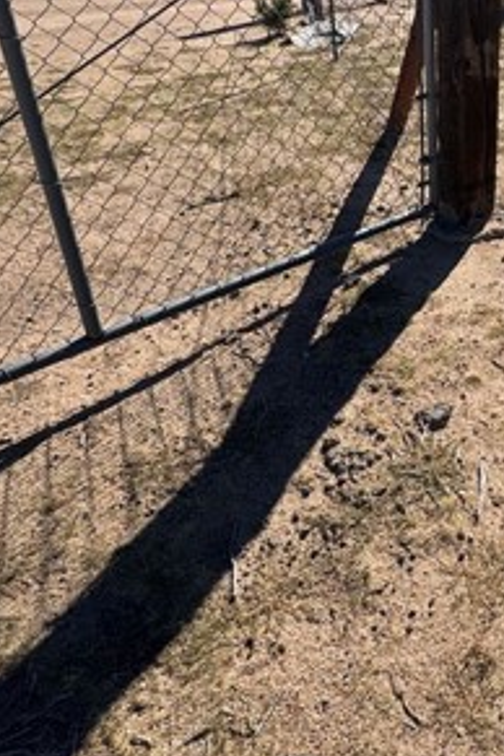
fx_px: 672
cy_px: 205
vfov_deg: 56.3
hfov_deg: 36.5
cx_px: 517
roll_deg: -1.7
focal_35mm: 32
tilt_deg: -25.0
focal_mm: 2.22
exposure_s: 1/2674
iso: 50
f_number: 2.2
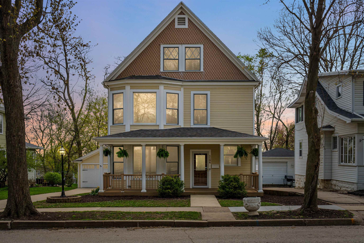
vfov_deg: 37.9
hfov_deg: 54.4
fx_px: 354
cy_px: 122
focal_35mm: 35
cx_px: 182
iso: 250
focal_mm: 35
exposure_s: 1/250
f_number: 10
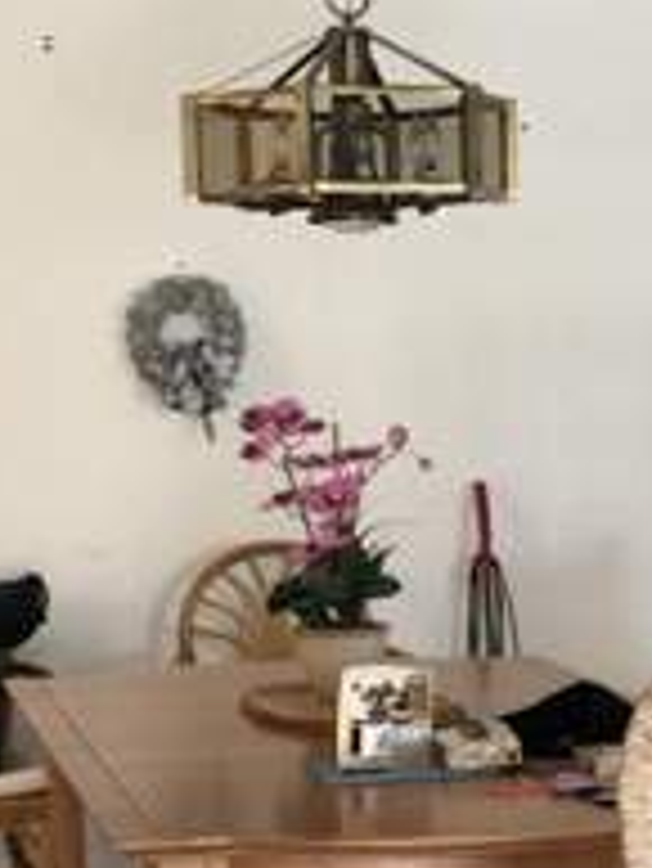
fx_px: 2333
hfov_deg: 15.8
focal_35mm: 93
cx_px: 522
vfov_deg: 20.4
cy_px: 855
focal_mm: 3.99
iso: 50
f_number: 1.8
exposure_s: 1/15
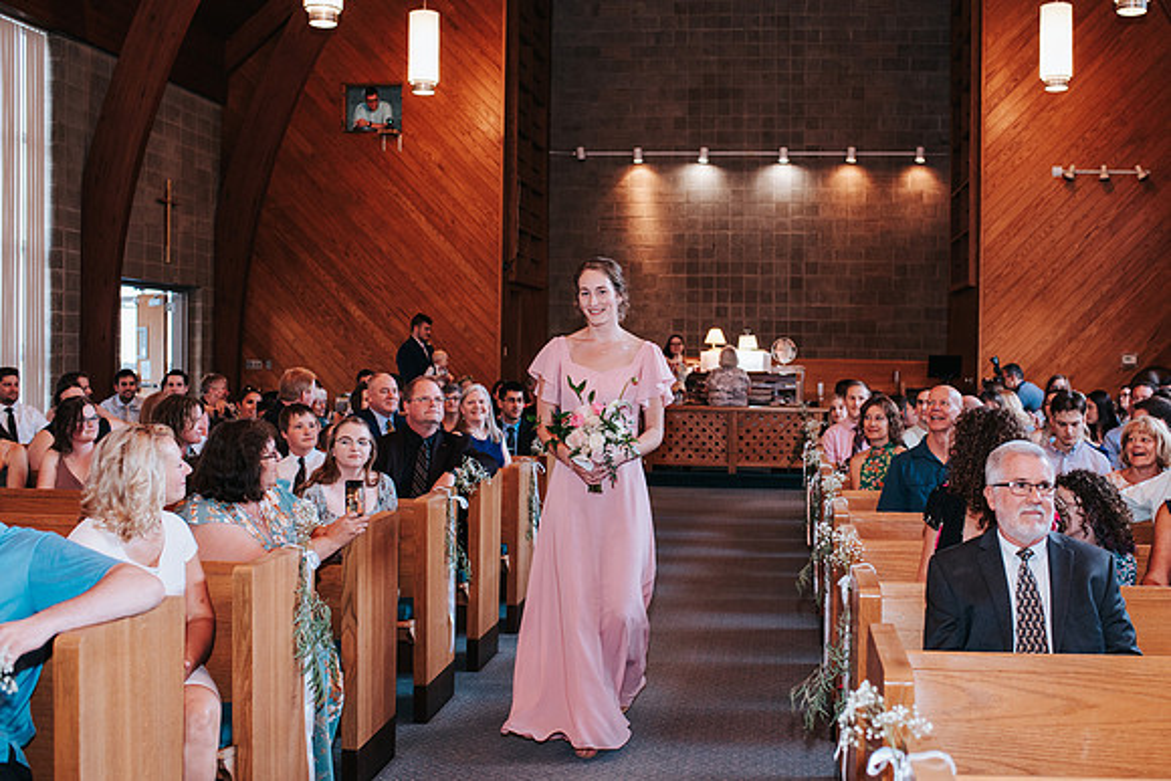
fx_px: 1329
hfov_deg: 47.4
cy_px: 390
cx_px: 667
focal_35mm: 41
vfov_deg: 32.8
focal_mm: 35
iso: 1000
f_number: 3.2
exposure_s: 1/125
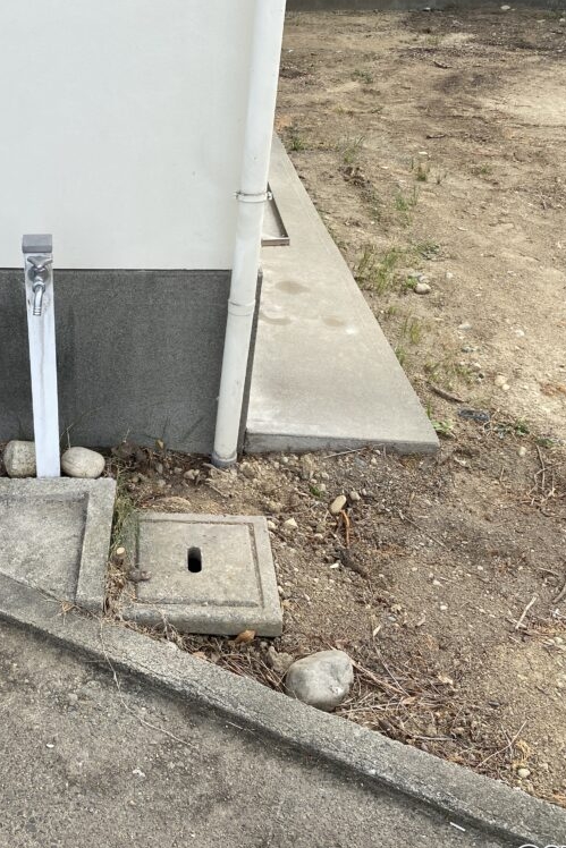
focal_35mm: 37
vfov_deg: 51.9
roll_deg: +0.8
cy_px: 434
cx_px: 100
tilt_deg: -34.8
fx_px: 872
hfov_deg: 34.7
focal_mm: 4.25
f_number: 1.8
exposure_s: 1/1034
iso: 32
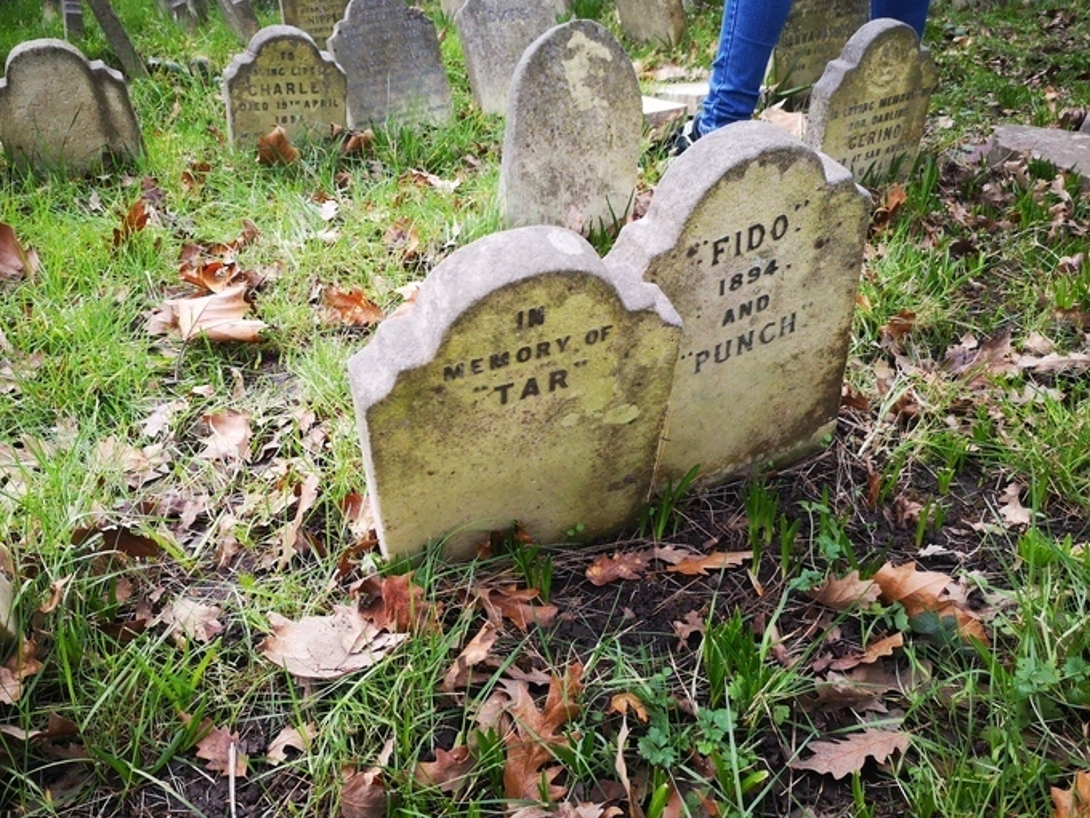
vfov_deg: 48.2
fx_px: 913
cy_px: 422
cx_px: 531
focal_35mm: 29
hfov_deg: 61.7
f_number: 1.8
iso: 250
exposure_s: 1/900
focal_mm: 3.95
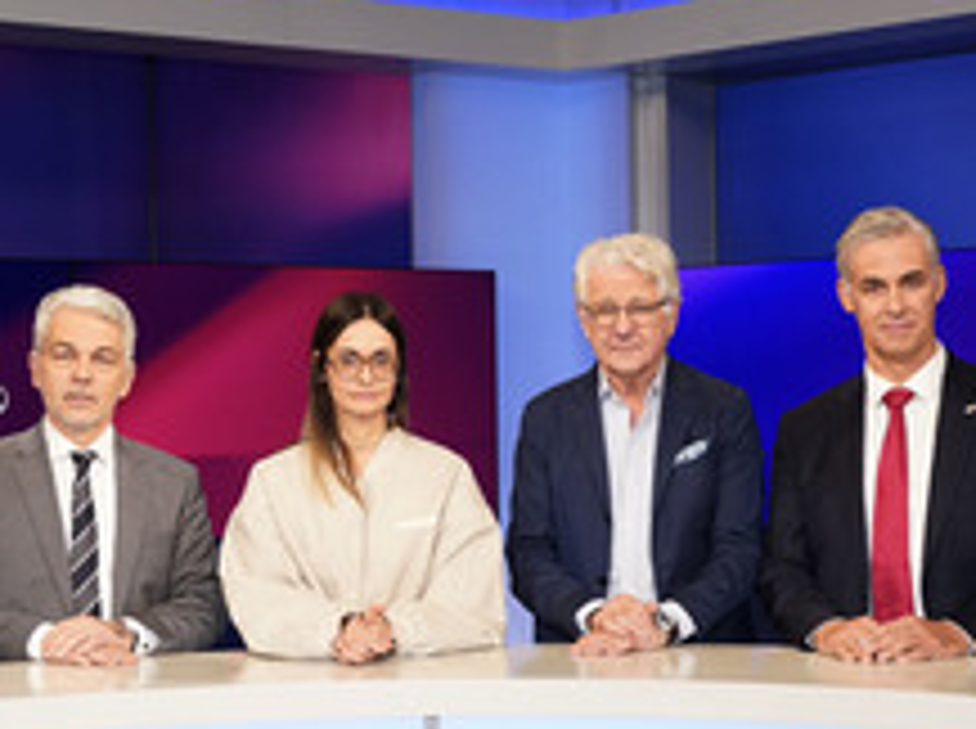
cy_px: 513
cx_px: 470
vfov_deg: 22.7
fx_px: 1801
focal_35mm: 64
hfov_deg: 30.3
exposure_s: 1/125
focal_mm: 32
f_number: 5
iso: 2000
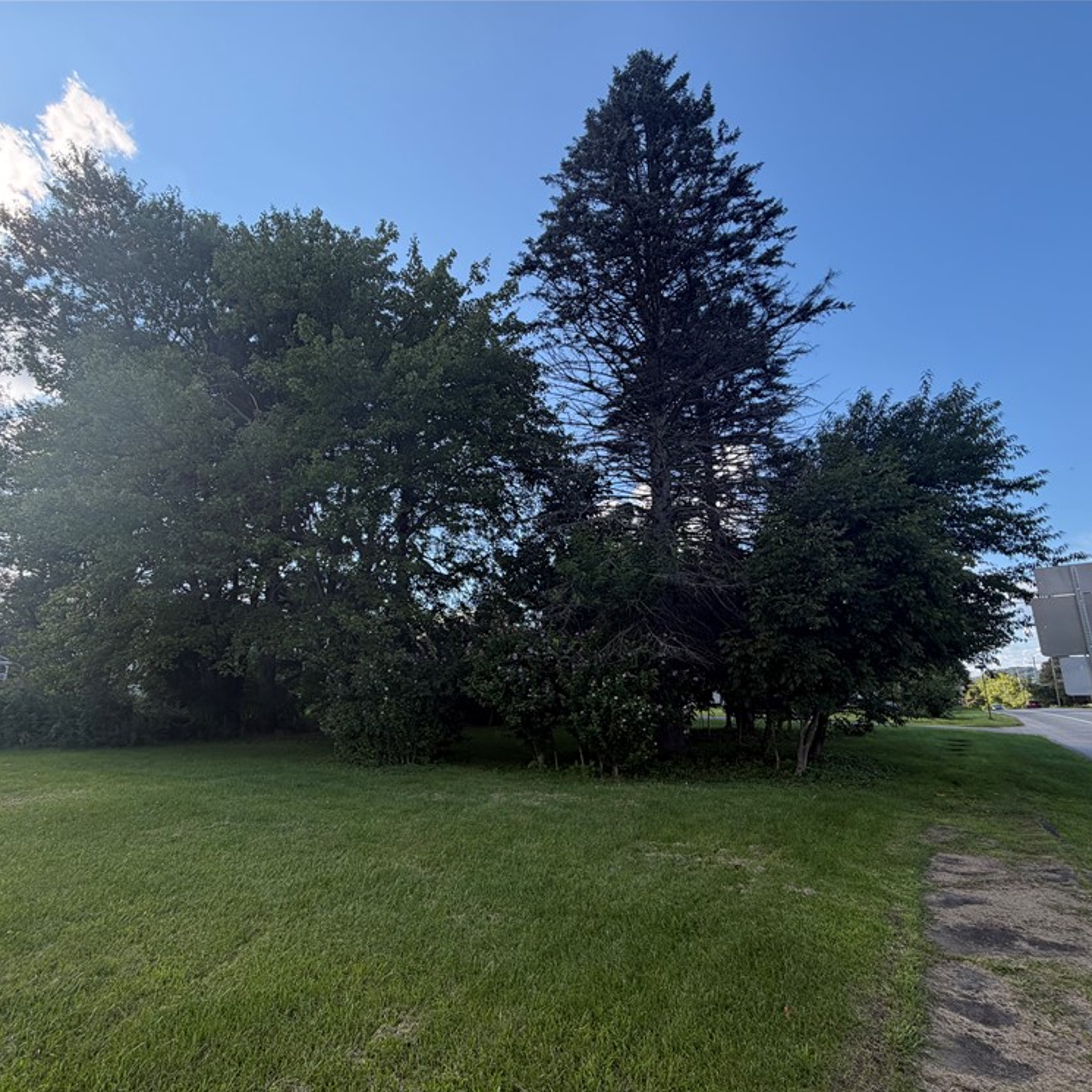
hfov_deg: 83.8
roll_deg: +1.2
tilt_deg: +13.0
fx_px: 607
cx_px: 507
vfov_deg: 83.9
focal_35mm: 17
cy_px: 561
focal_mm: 2.22
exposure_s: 1/527
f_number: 2.2
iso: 40
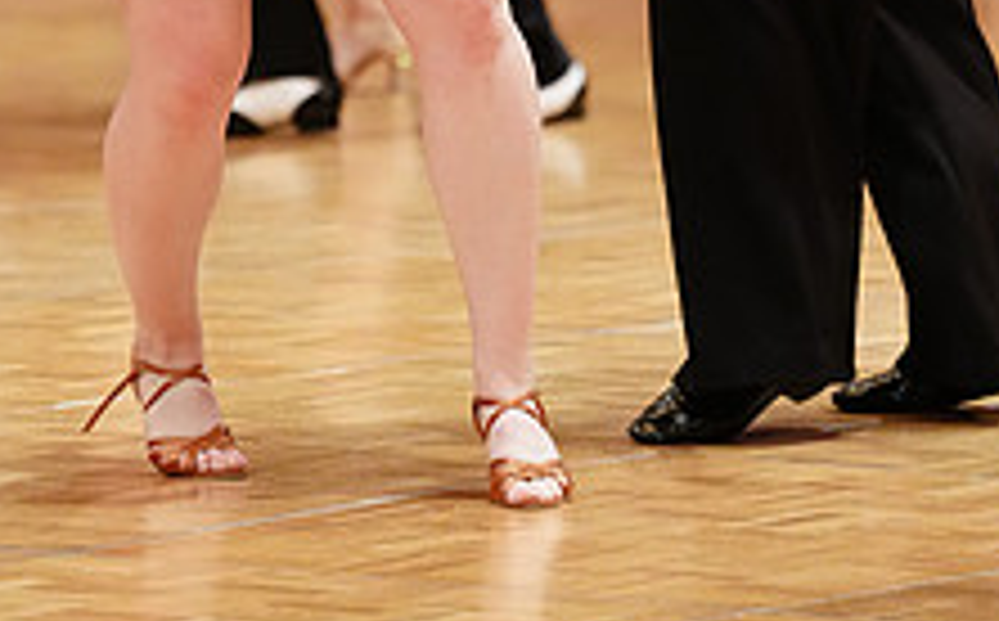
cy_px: -310
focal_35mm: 411
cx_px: 497
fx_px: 11173
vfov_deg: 3.2
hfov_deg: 5.1
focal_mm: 154
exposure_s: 1/250
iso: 3200
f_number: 2.8
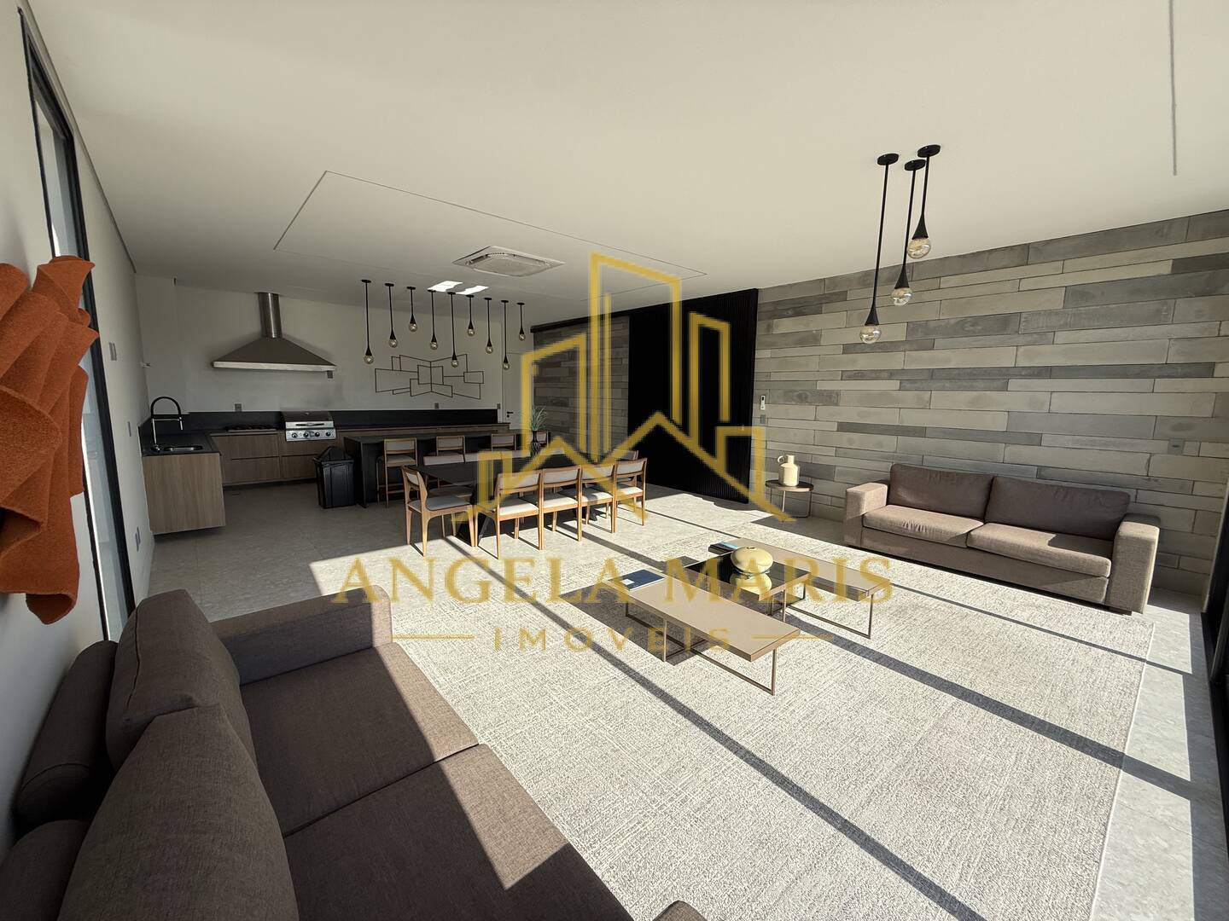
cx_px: 614
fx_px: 497
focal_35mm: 14
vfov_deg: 85.7
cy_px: 460
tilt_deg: -6.0
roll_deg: -0.6
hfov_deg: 102.1
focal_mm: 2.22
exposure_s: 1/1087
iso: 50
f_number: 2.2
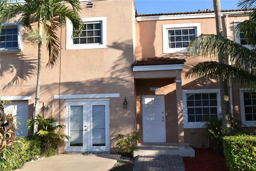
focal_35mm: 39
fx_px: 277
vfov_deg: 34.2
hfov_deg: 49.6
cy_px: 86
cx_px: 128
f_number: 8
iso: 200
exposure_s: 1/250
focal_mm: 26
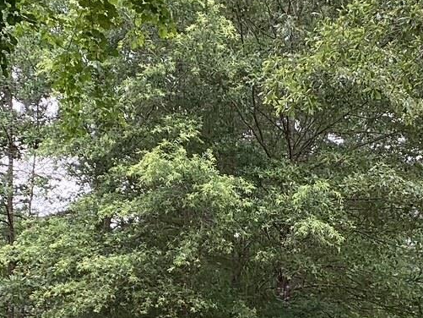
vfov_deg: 14.4
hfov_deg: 19.4
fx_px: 1234
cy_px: 319
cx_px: 294
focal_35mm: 101
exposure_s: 1/120
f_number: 2.4
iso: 25
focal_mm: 3.3
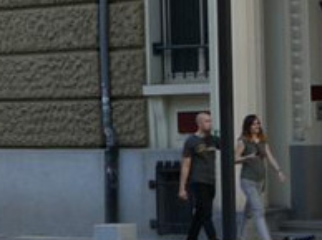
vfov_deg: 6.7
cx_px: -41
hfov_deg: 8.9
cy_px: -96
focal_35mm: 220
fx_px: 2044
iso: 200
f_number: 7.1
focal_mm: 20
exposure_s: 1/60
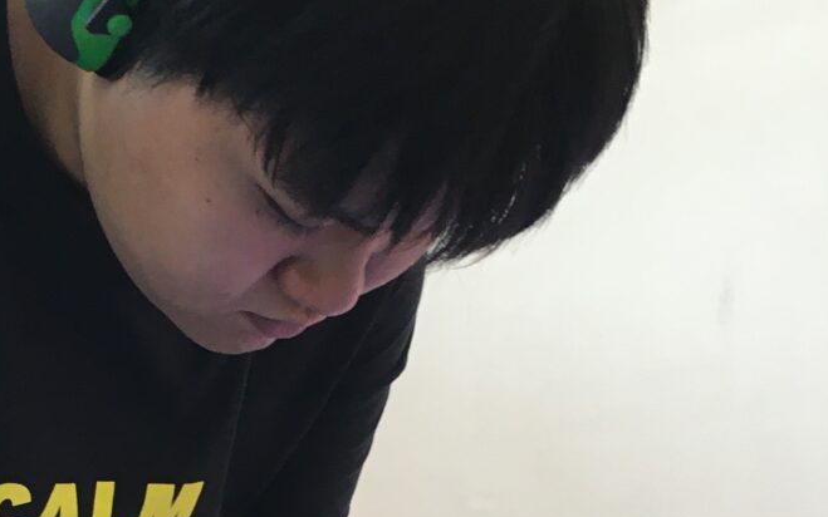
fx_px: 1896
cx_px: 141
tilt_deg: -7.0
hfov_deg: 24.2
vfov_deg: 14.8
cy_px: 678
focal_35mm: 84
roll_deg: +4.1
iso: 32
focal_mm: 4.15
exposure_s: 1/30
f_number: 2.2
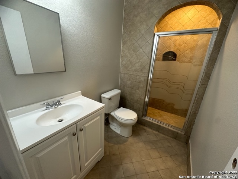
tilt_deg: -18.0
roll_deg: -3.1
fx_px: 96
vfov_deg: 85.7
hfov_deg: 102.1
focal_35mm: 14
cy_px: 90
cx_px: 119
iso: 200
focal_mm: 2.22
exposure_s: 1/60
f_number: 2.2
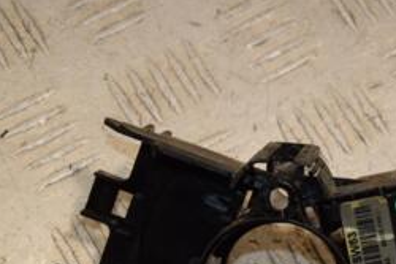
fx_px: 1662
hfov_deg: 13.3
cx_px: 448
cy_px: 209
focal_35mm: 151
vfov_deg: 9.1
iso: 800
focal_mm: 42
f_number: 7.1
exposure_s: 1/200
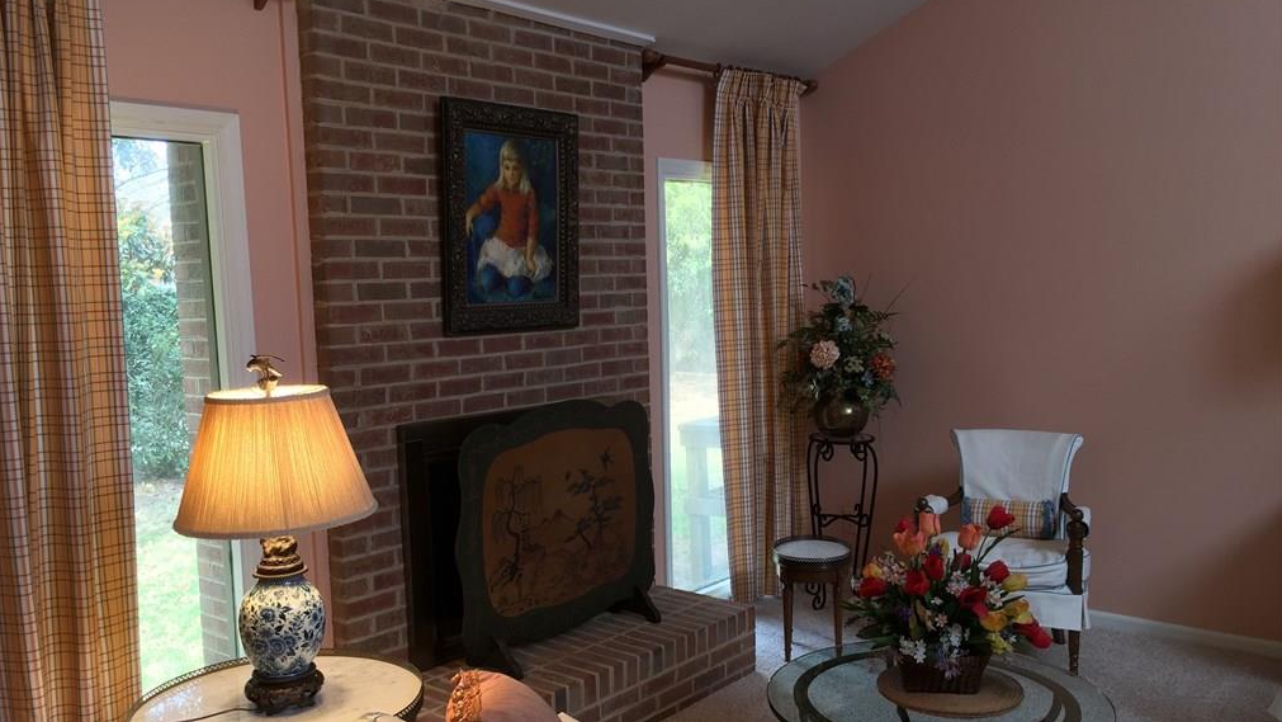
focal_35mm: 32
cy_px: 412
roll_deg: -0.4
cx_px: 635
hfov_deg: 61.0
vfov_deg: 36.6
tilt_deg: -5.7
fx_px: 1088
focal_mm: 4.15
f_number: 2.2
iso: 32
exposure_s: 1/40
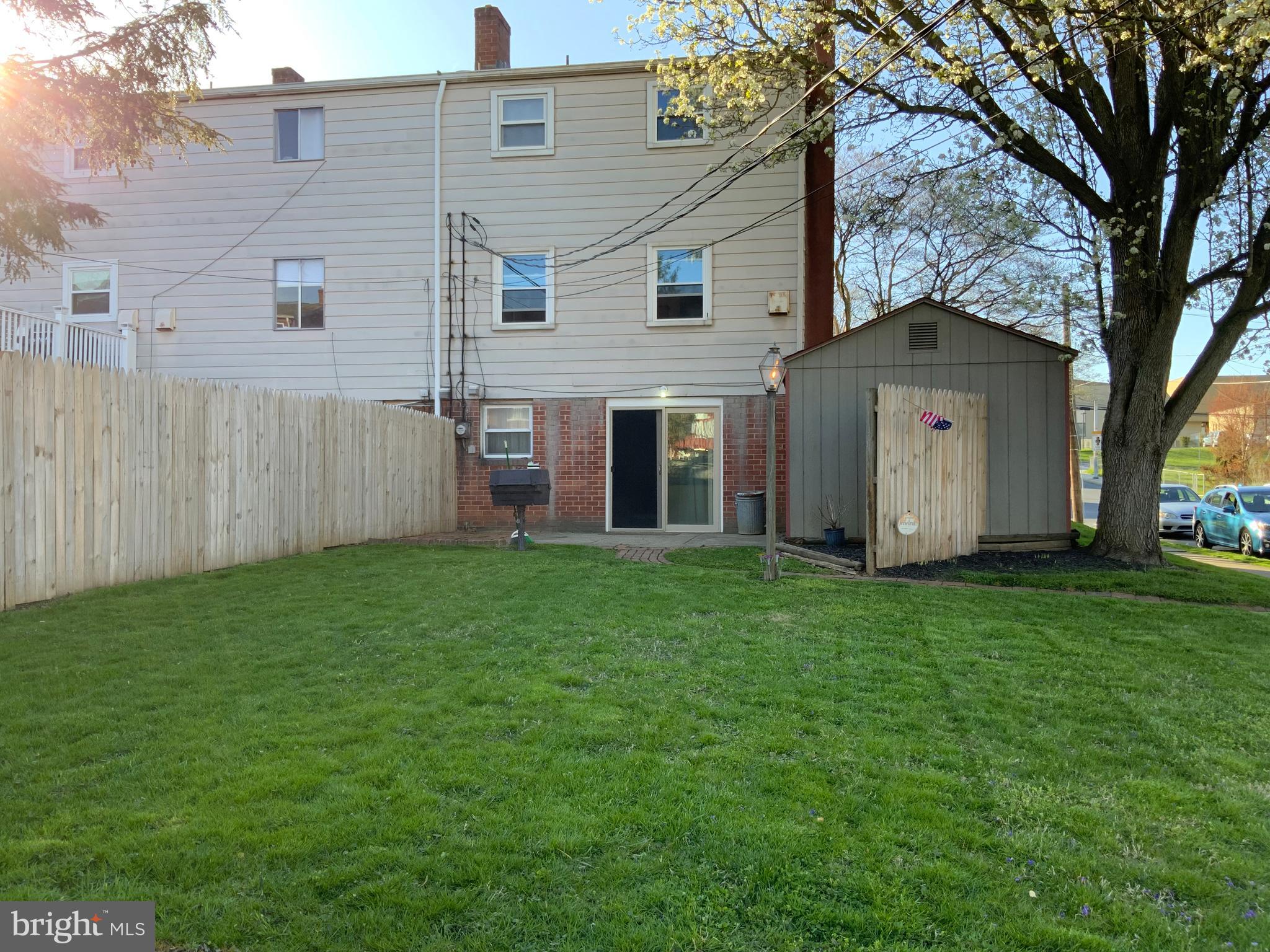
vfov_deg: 48.2
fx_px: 1064
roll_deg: -0.2
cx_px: 635
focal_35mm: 29
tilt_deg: +1.7
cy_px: 476
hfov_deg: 61.7
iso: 16
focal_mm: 3
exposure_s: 1/251
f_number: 1.8
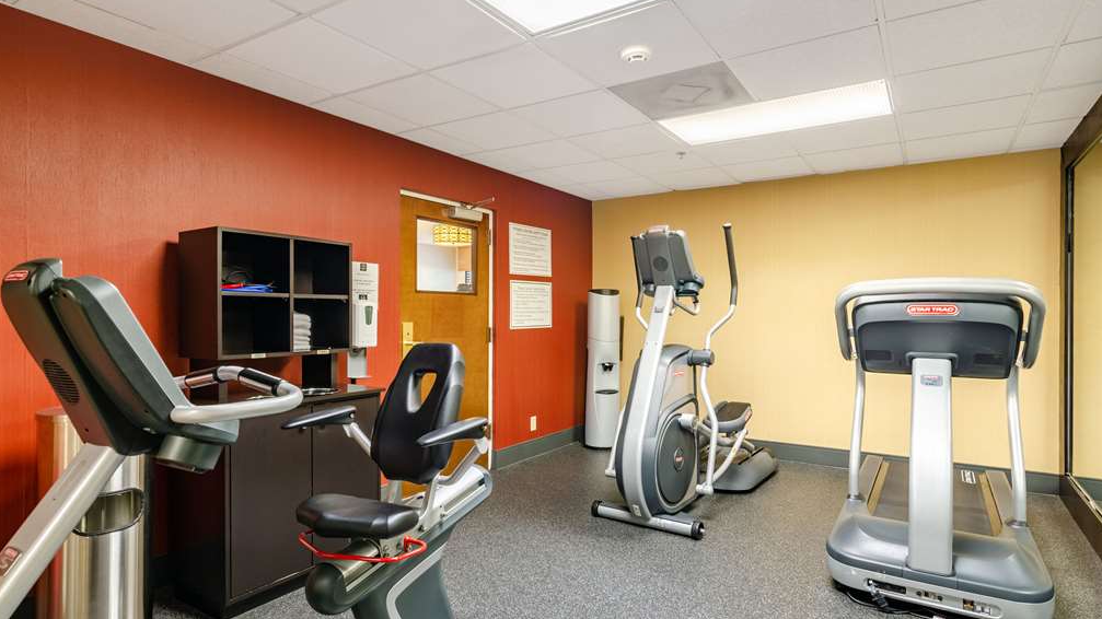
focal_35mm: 18
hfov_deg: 94.2
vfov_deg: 62.1
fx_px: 512
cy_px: 344
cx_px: 552
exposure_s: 1/10
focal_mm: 11
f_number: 7.1
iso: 200
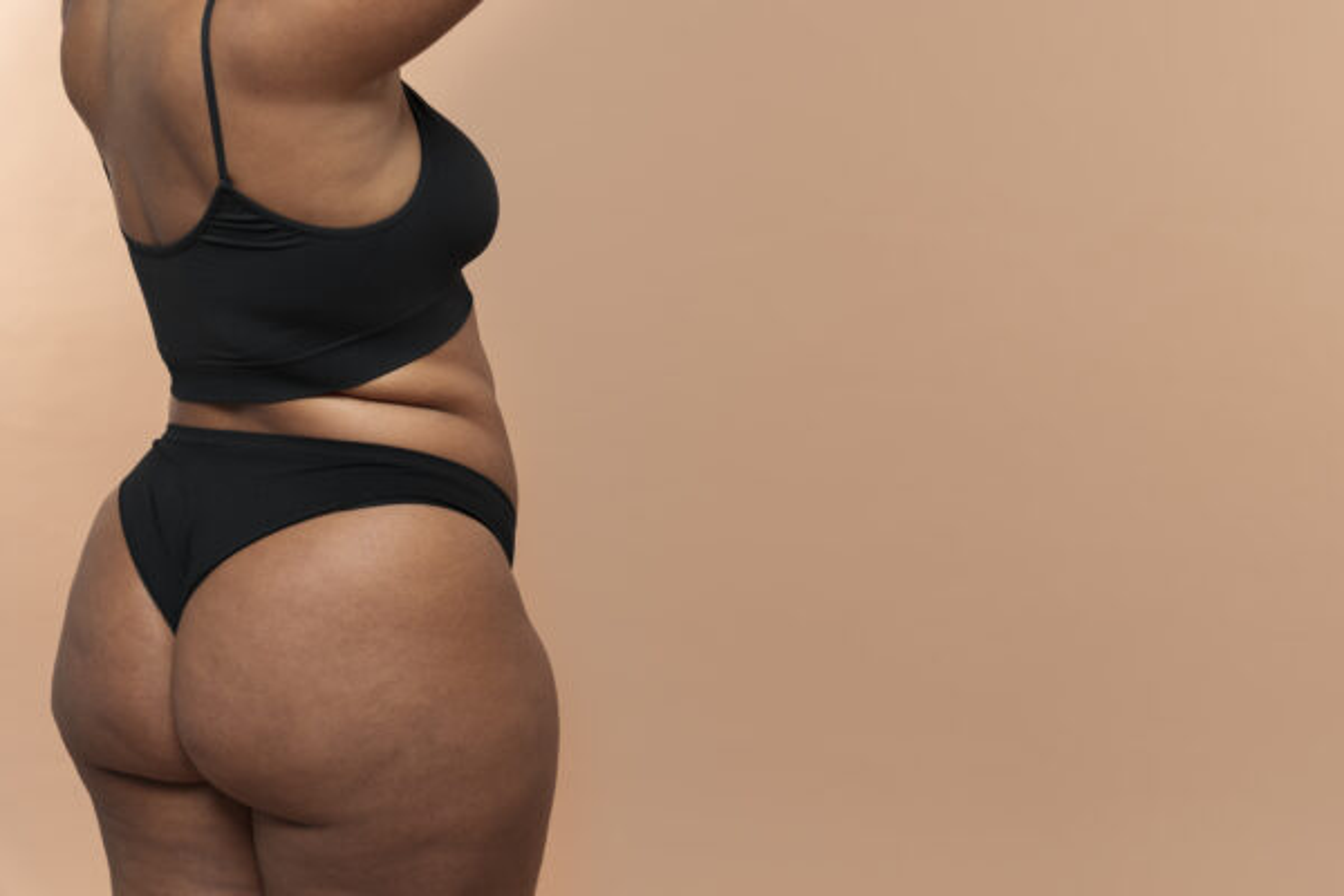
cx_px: 672
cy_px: 448
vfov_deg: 20.1
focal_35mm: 68
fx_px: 2524
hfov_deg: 29.8
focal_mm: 67.6
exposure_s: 1/160
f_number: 5.6
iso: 320
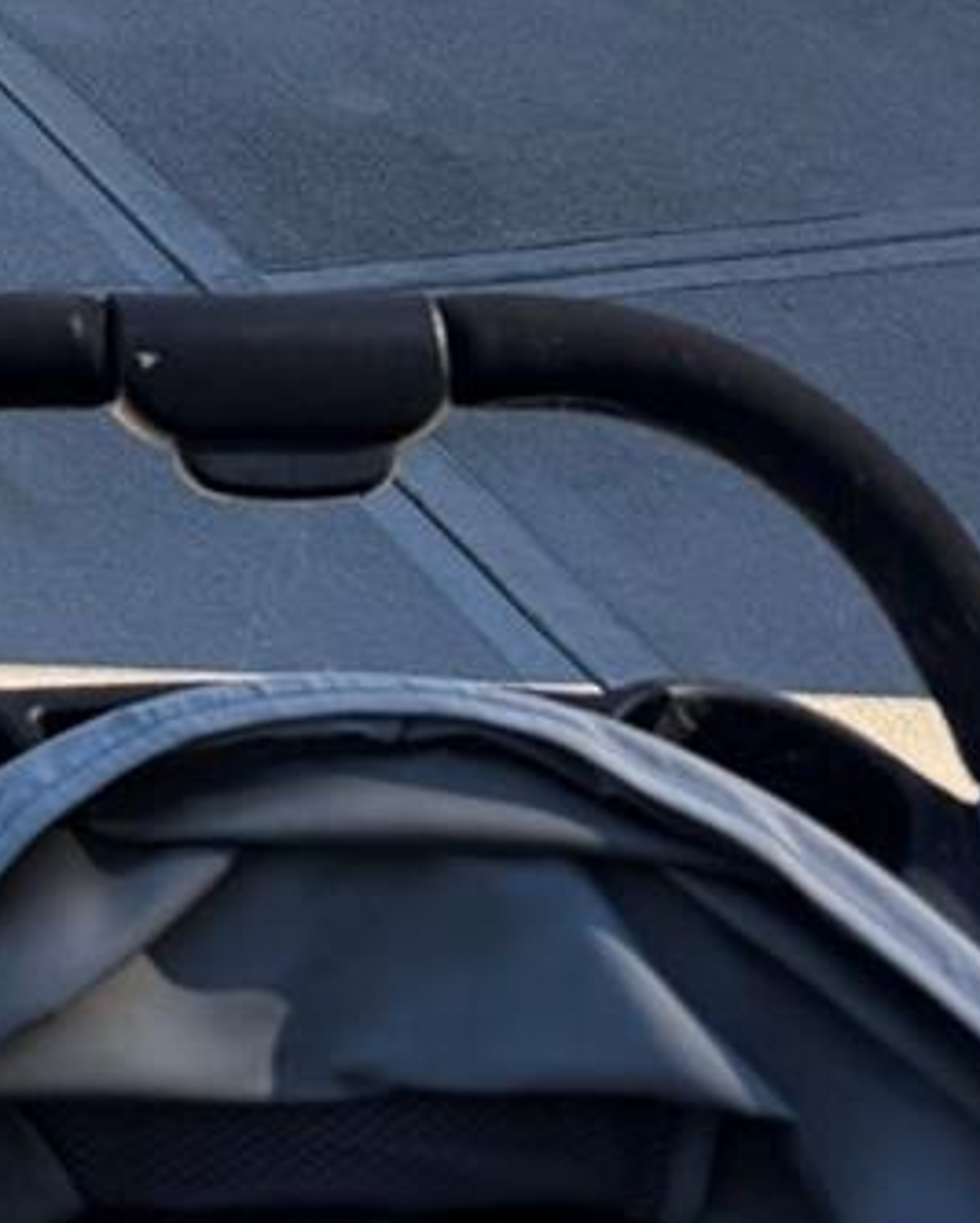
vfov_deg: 15.0
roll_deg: +2.5
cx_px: -903
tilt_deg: -5.8
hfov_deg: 12.7
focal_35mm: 108
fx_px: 3910
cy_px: -1102
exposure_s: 1/2232
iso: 80
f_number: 1.78
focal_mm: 6.76
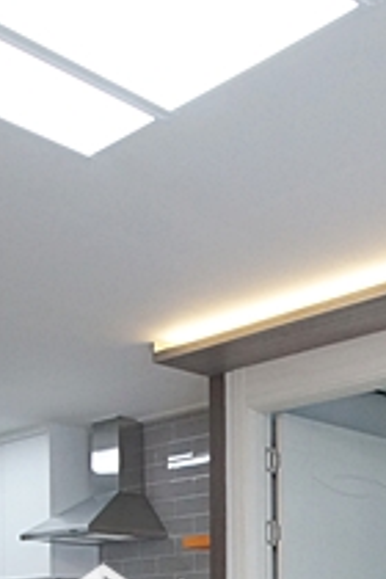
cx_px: 380
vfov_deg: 31.5
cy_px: 623
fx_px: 917
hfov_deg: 22.9
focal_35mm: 57
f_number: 4
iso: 800
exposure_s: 1/200
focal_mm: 10
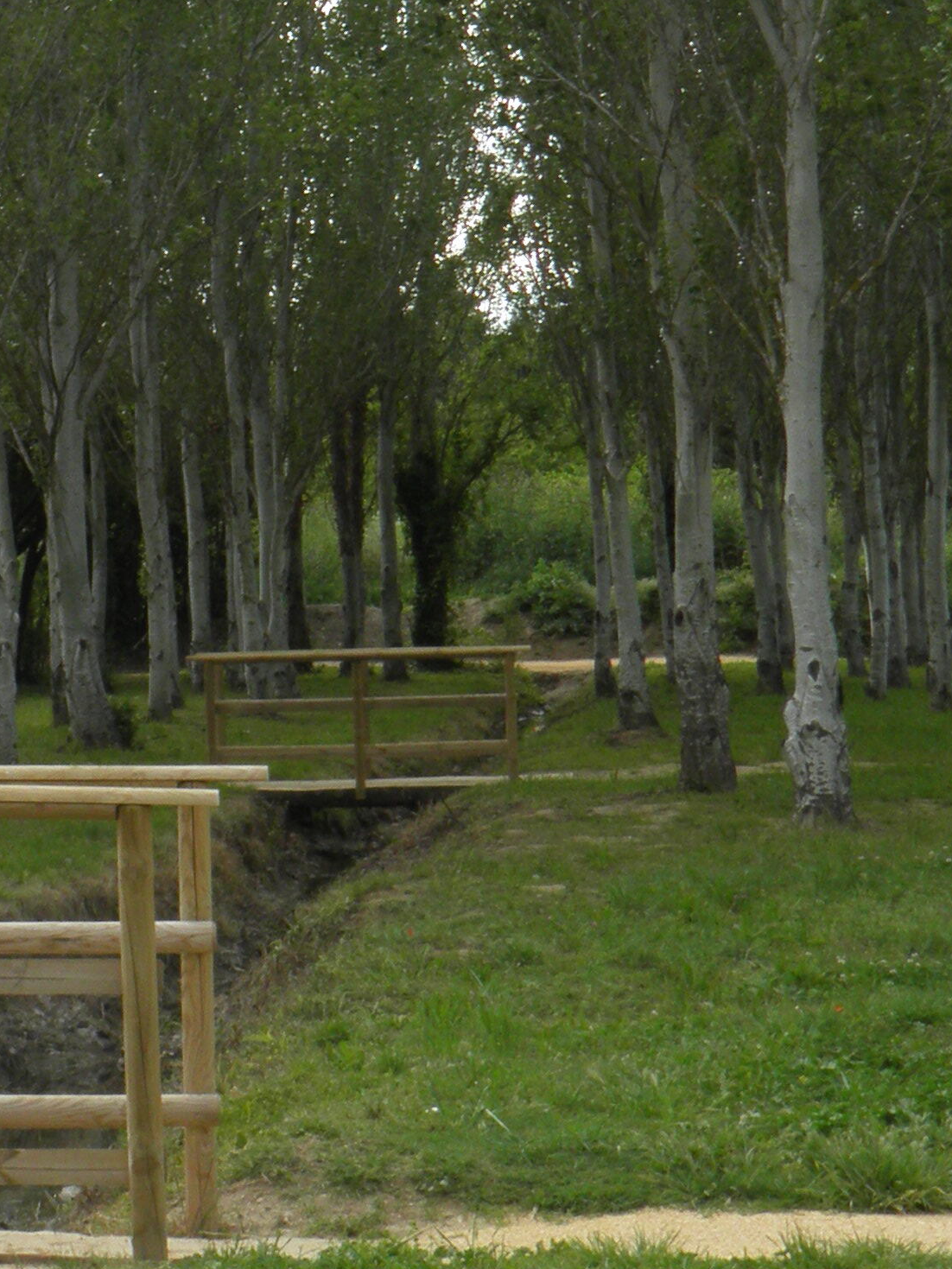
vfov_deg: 13.6
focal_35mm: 143
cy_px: 34
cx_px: -190
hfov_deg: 10.2
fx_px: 5243
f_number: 5.5
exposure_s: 1/125
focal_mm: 8.9
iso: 50
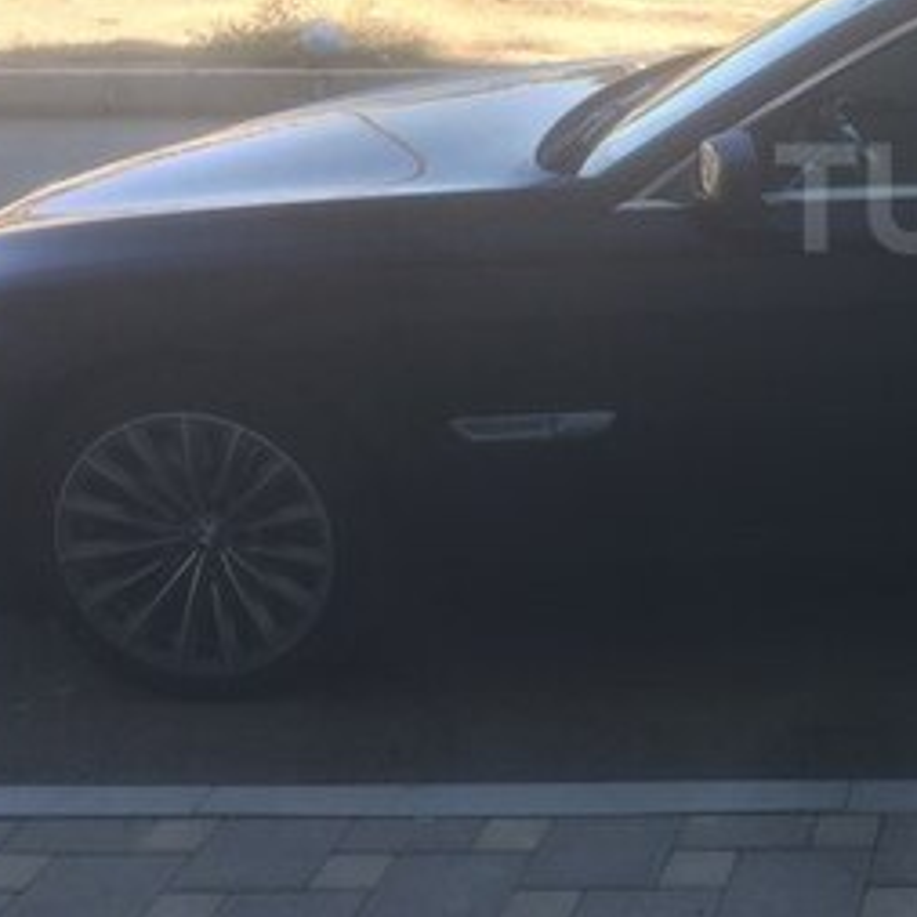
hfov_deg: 23.2
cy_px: 198
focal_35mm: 67
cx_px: 1145
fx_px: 2008
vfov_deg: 25.3
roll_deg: +0.5
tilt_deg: -14.1
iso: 32
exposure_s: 1/277
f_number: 2.2
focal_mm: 4.15
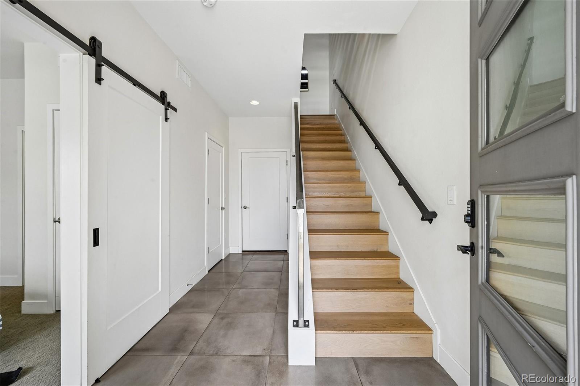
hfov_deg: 104.3
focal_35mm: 14
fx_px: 225
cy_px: 193
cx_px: 290
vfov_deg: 81.2
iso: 400
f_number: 10
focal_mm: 14
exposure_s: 1/80
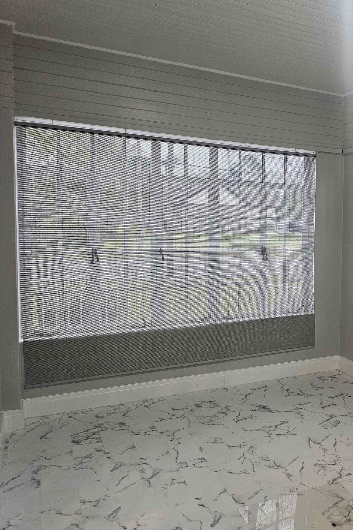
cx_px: 342
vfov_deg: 58.7
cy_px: 265
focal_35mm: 32
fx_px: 471
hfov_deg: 37.4
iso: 400
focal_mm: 6.3
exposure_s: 1/120
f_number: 1.7
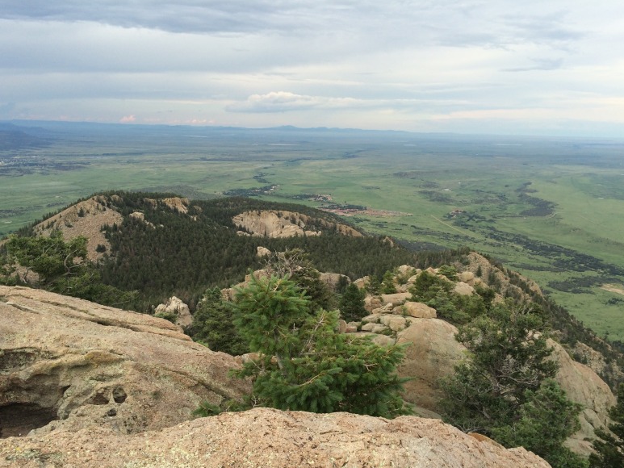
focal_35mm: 30
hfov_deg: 60.0
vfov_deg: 46.8
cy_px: 240
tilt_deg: -14.2
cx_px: 310
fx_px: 541
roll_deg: -0.5
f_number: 2.2
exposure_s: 1/483
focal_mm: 4.15
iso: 32
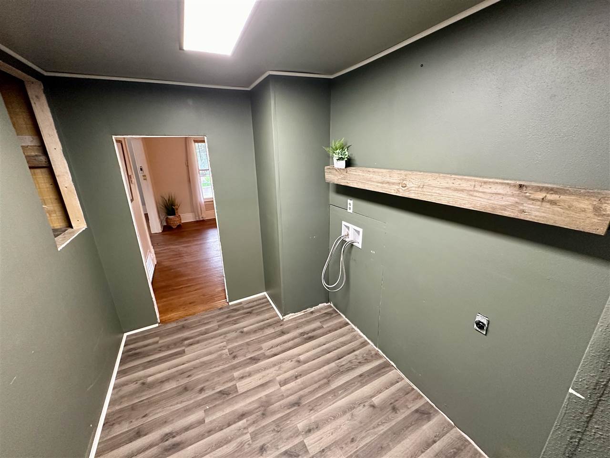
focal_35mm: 14
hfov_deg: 102.1
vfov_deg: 85.7
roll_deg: +1.0
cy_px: 229
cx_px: 305
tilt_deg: -18.3
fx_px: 247
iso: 500
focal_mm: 2.22
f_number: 2.2
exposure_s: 1/60
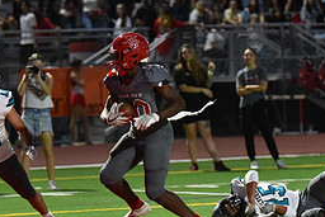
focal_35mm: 328
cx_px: 160
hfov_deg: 6.3
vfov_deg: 4.2
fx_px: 2963
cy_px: 121
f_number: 2.8
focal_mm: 145
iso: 10000
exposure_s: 1/1000
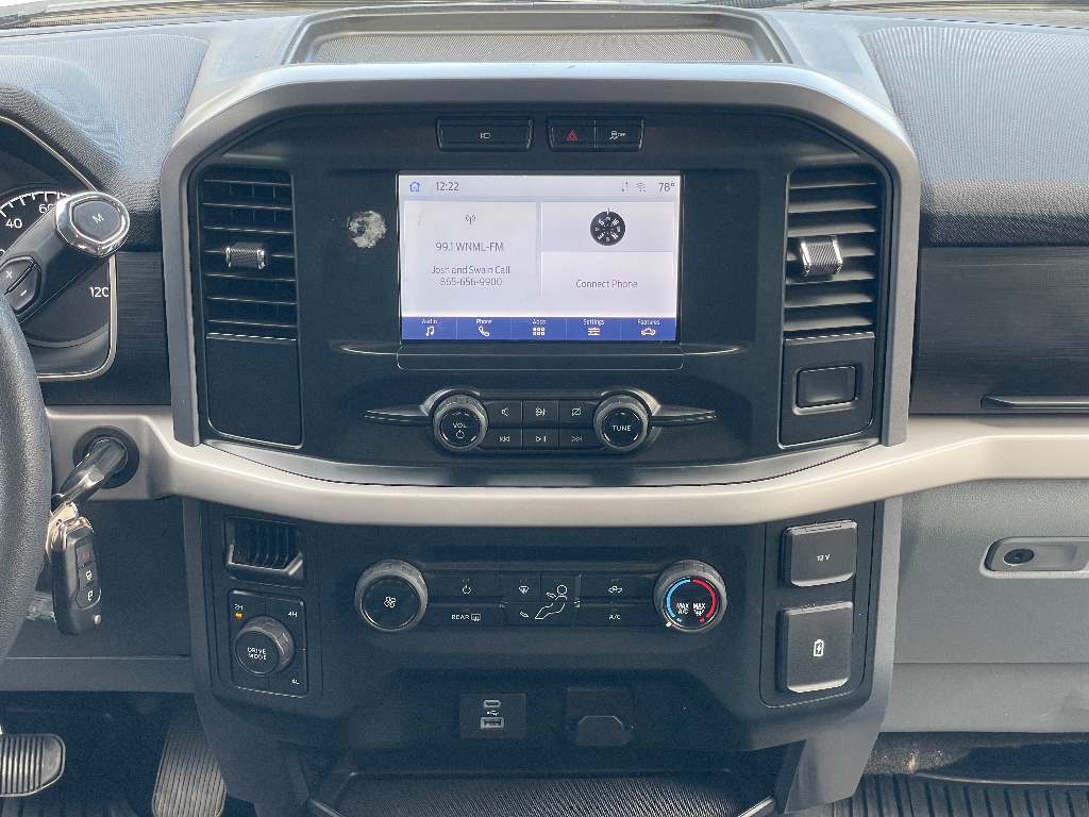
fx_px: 1636
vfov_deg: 28.0
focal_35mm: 52
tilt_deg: -24.7
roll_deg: +0.2
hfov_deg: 36.8
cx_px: 544
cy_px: 408
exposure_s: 1/99
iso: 50
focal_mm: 6
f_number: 2
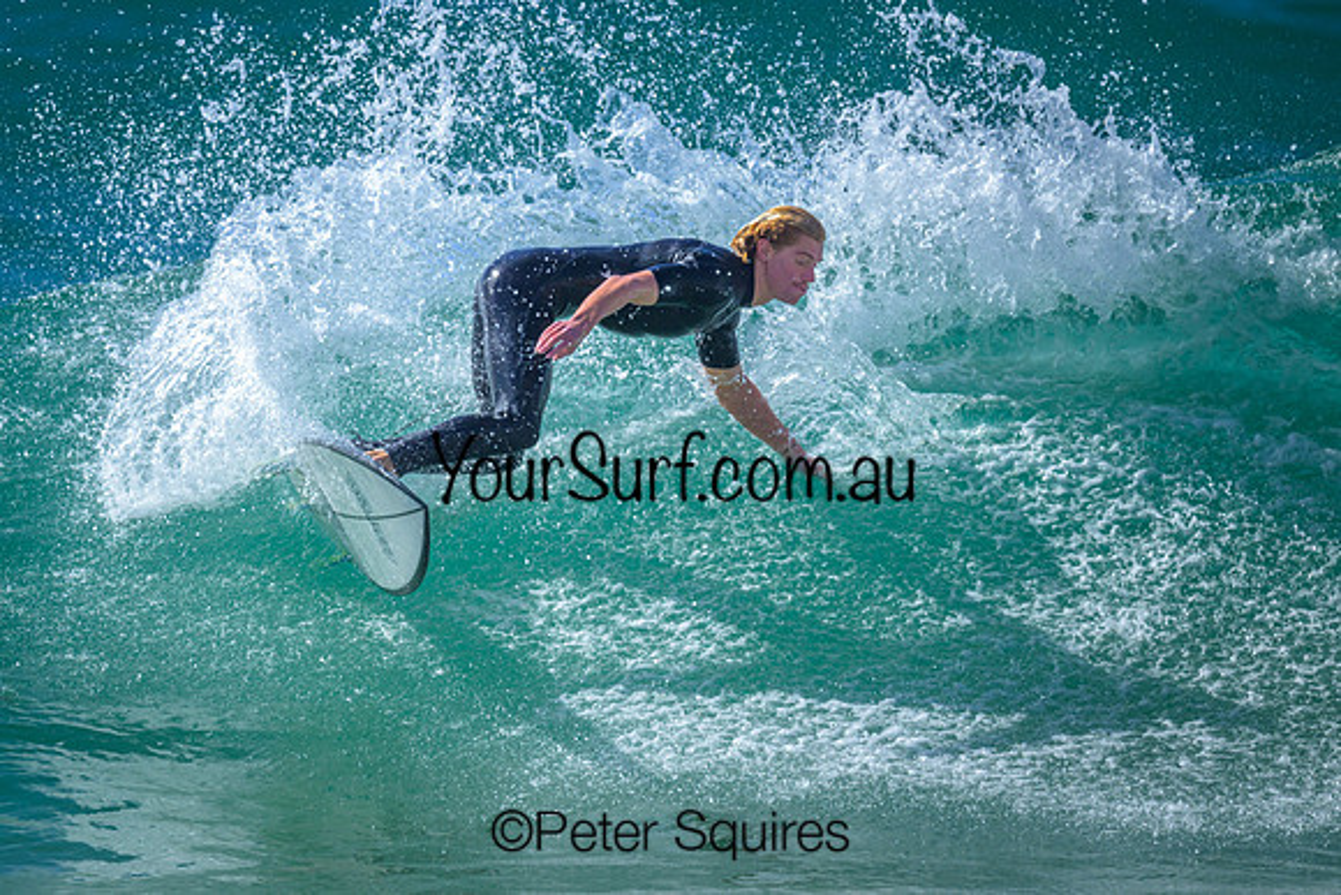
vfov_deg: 1.3
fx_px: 40946
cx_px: 566
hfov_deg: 1.9
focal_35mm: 1099
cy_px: 398
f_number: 6.3
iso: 320
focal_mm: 800
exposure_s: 1/2000
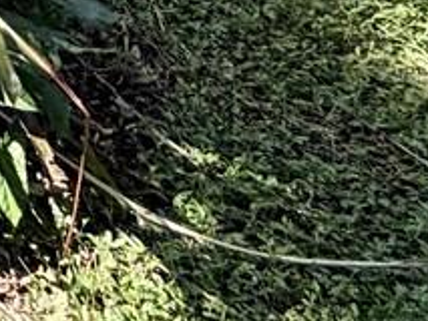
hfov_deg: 12.9
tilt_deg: +0.0
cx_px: -675
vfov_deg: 9.6
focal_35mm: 105
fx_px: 1299
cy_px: -738
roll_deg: +0.3
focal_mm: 2.22
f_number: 2.2
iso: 64
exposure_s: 1/482
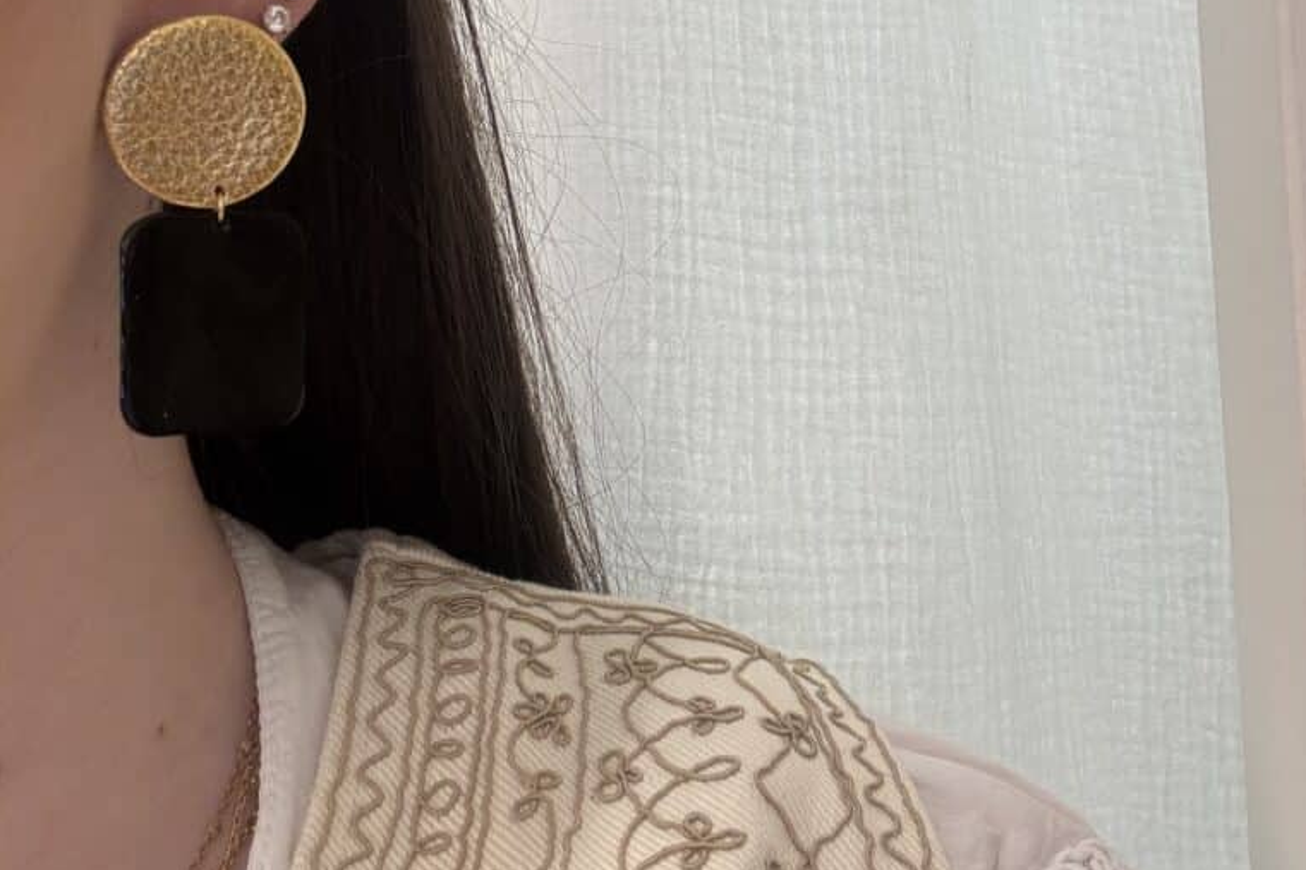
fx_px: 1523
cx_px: 657
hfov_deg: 46.4
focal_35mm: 42
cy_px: 137
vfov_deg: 30.8
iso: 80
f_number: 1.9
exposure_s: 1/50
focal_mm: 2.69
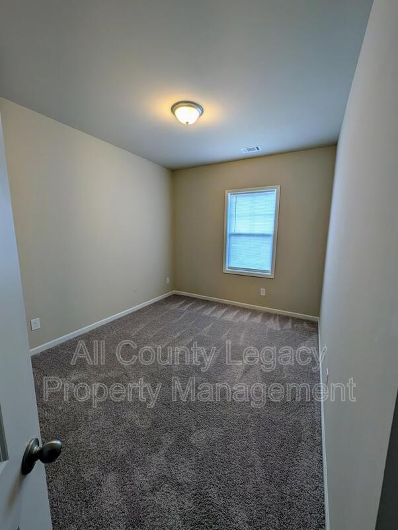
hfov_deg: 94.6
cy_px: 265
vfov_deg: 110.5
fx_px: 184
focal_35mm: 12
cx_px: 199
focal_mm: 2.02
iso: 63
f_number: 1.7
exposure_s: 1/164
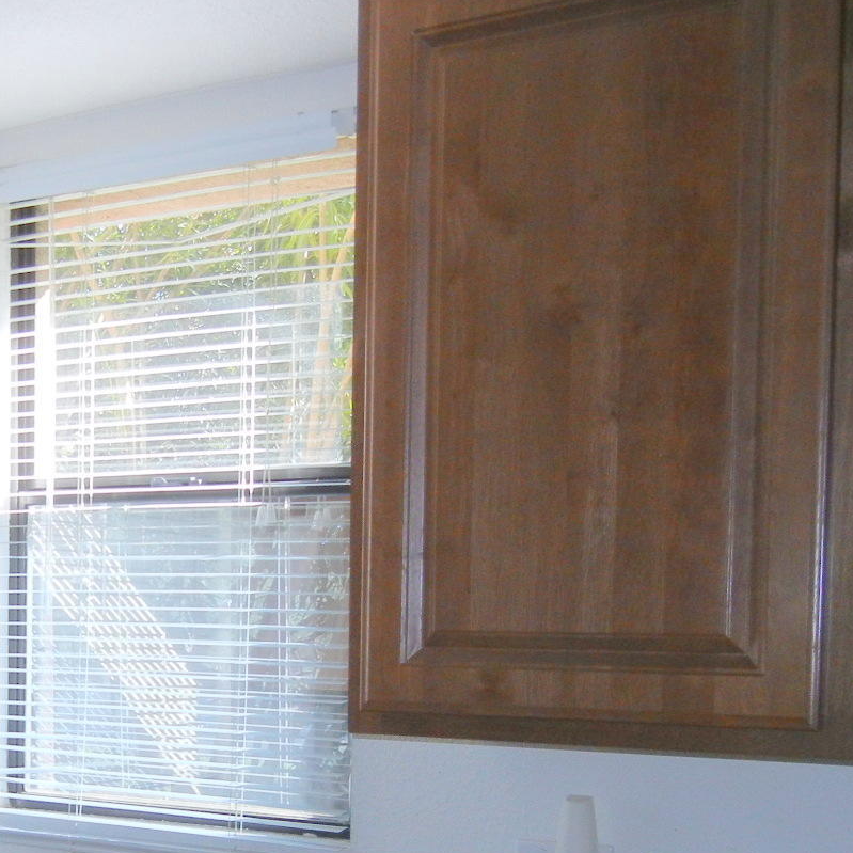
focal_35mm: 68
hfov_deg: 24.3
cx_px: 9
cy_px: 723
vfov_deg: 24.8
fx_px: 1896
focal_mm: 5.4
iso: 160
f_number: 3.5
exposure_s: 1/142
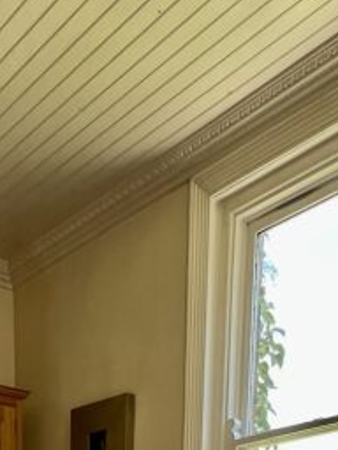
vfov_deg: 23.2
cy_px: 777
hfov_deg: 27.3
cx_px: 55
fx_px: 677
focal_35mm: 52
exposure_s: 1/99
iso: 64
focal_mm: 1.57
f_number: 1.8
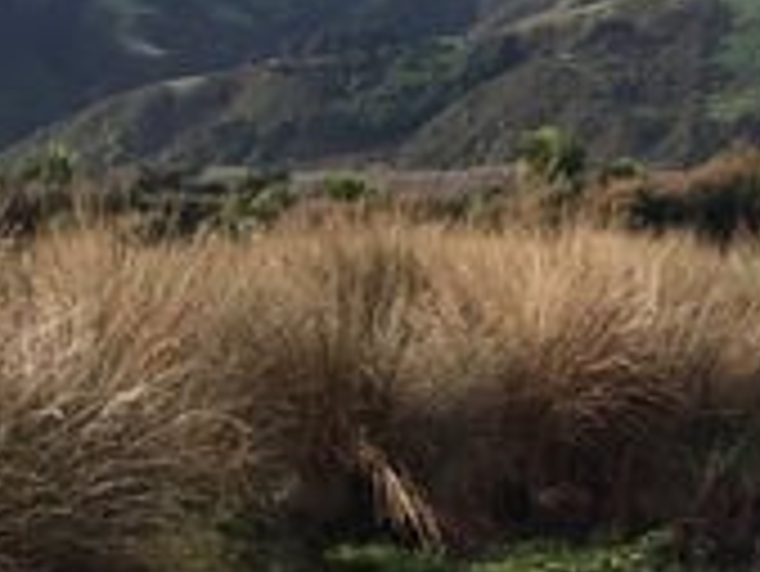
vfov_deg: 14.2
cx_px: 666
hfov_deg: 18.8
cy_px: 522
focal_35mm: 103
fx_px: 2263
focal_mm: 4.2
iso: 32
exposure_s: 1/807
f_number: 2.2
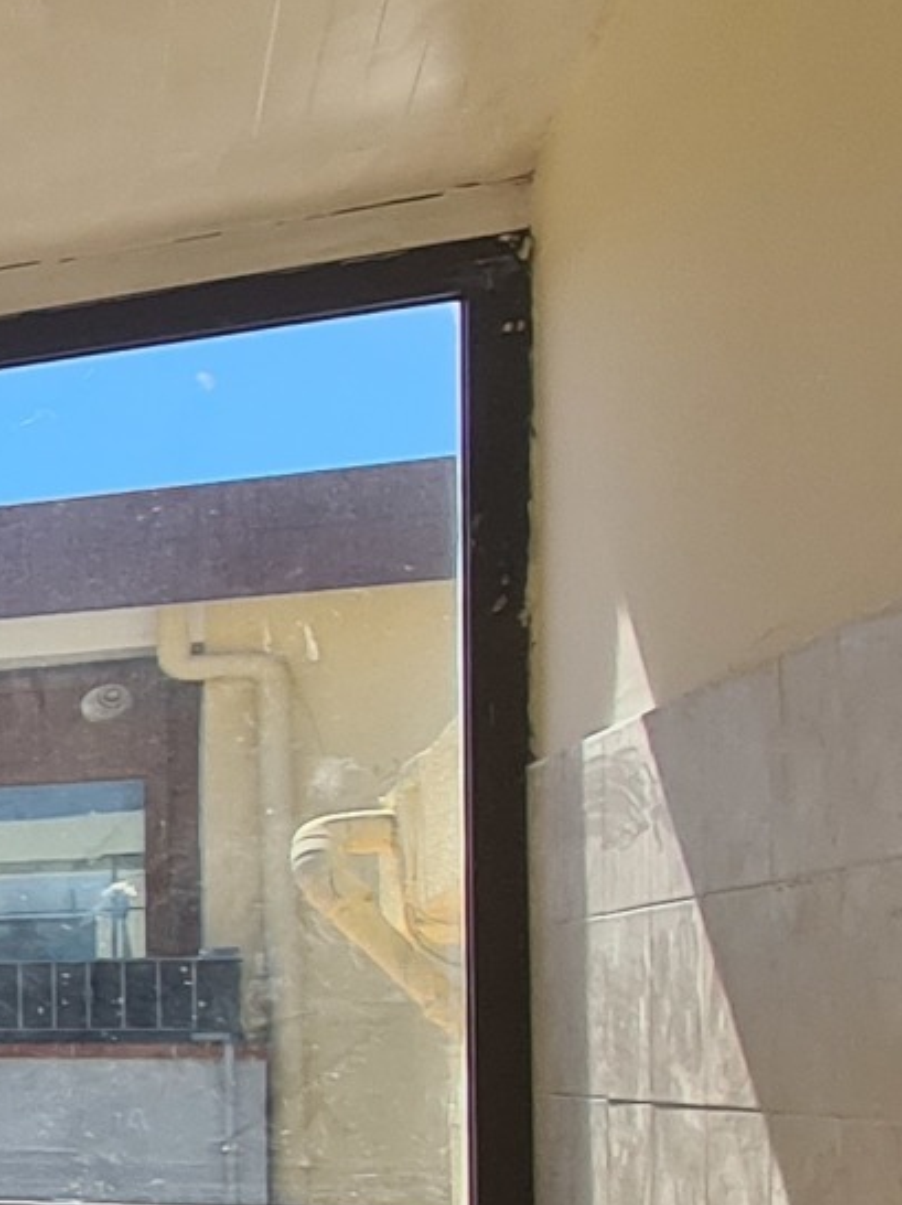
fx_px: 2121
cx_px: -1815
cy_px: 1015
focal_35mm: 61
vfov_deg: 30.7
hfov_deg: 11.5
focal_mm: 2.2
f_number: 2.2
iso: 50
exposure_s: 1/1424
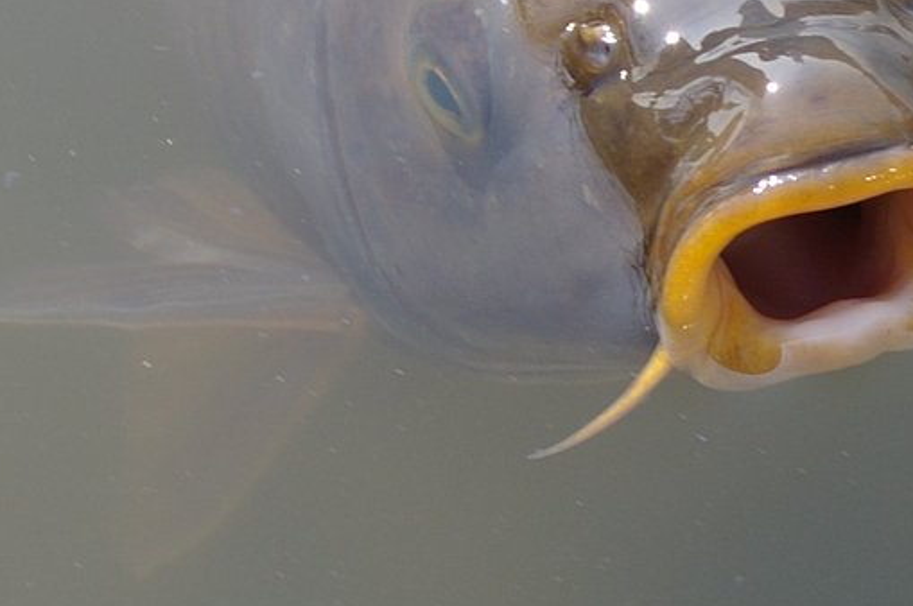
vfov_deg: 4.5
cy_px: 298
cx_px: 804
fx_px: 7649
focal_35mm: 302
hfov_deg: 6.8
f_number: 8
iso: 200
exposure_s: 1/125
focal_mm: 50
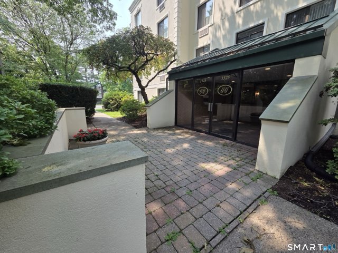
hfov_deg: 106.2
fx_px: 127
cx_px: 169
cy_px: 126
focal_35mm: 13
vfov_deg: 89.9
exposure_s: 1/538
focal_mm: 2.2
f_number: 2.2
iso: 50
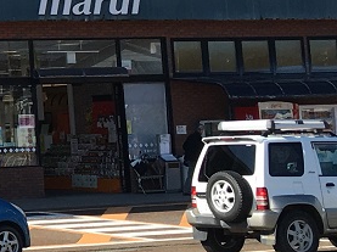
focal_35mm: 151
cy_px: -27
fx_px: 1468
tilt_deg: +6.5
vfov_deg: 9.7
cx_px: -382
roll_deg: +1.7
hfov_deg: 11.5
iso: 25
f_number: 2.2
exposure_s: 1/999
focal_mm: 4.15
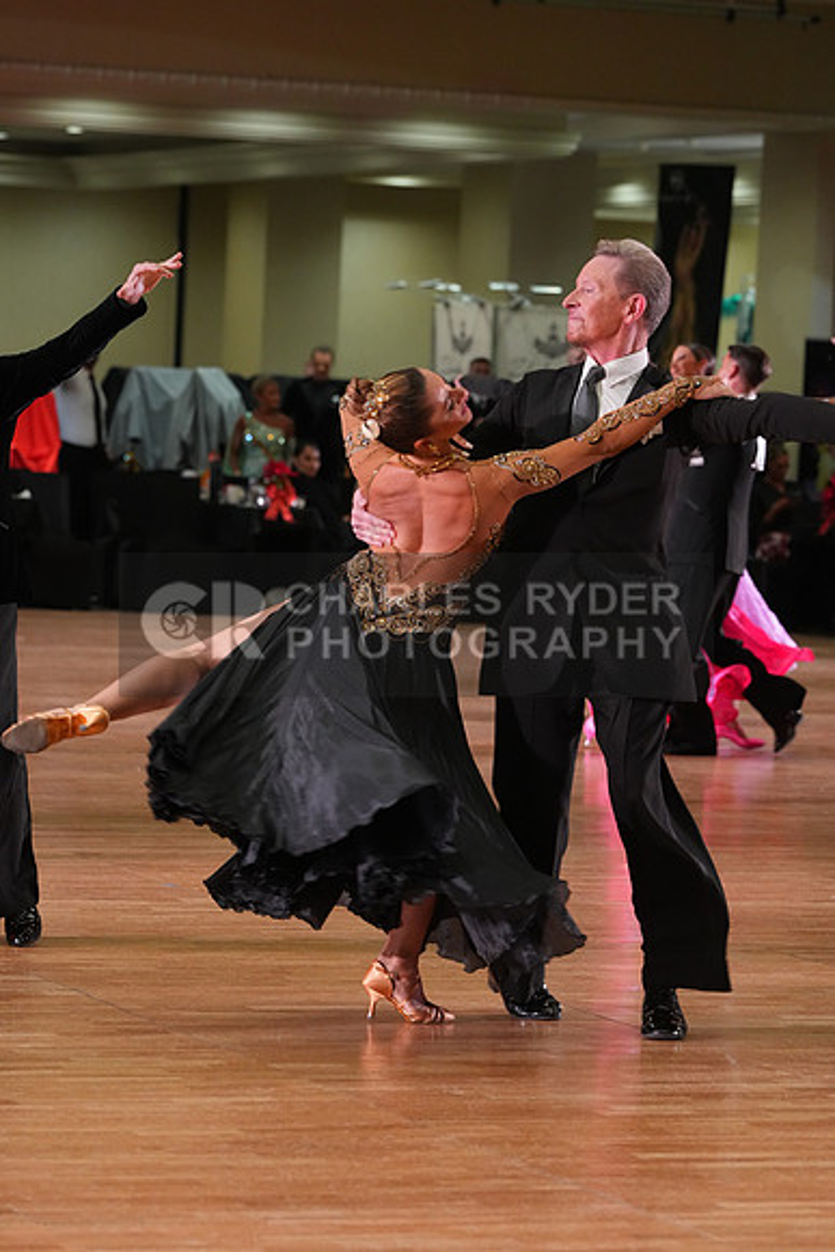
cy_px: 626
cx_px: 418
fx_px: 5250
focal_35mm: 151
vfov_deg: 13.6
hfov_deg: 9.1
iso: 4000
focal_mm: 151
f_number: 5.6
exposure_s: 1/200
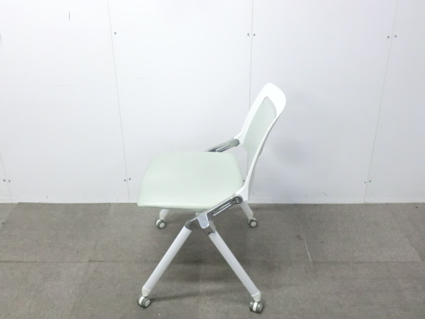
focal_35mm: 38
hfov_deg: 49.0
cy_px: 160
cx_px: 212
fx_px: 467
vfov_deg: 37.7
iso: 800
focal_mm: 6.9
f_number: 3.9
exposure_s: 1/40
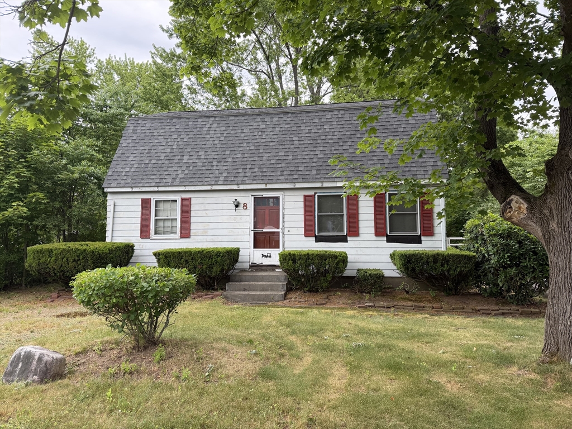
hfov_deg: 71.6
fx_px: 397
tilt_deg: +3.1
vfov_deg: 56.8
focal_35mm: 24
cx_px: 286
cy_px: 214
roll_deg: +0.7
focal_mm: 6.76
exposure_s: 1/757
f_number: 1.78
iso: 100
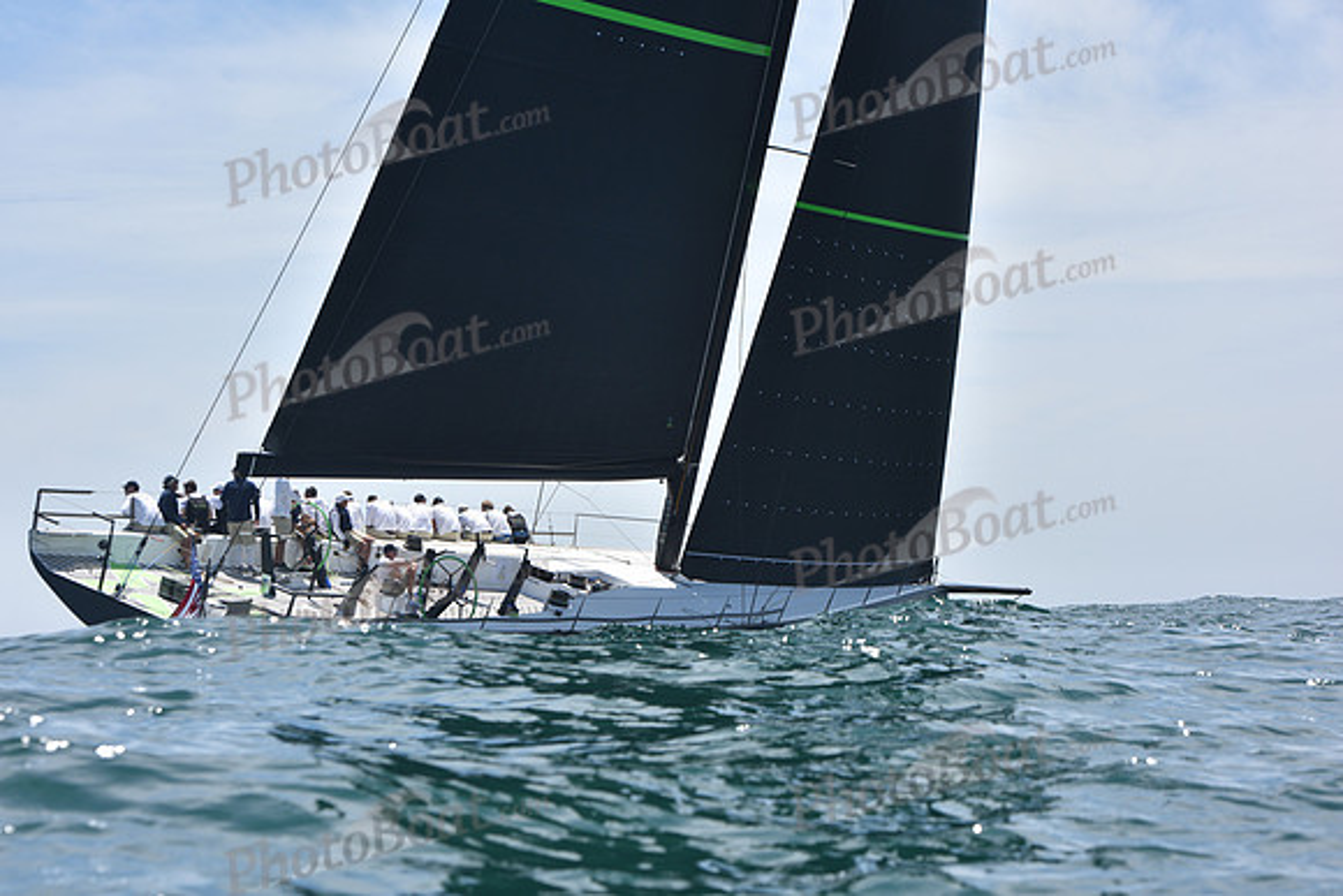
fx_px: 2910
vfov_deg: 17.5
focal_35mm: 78
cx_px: 672
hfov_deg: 26.0
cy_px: 448
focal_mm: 78
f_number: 9
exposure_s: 1/800
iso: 250
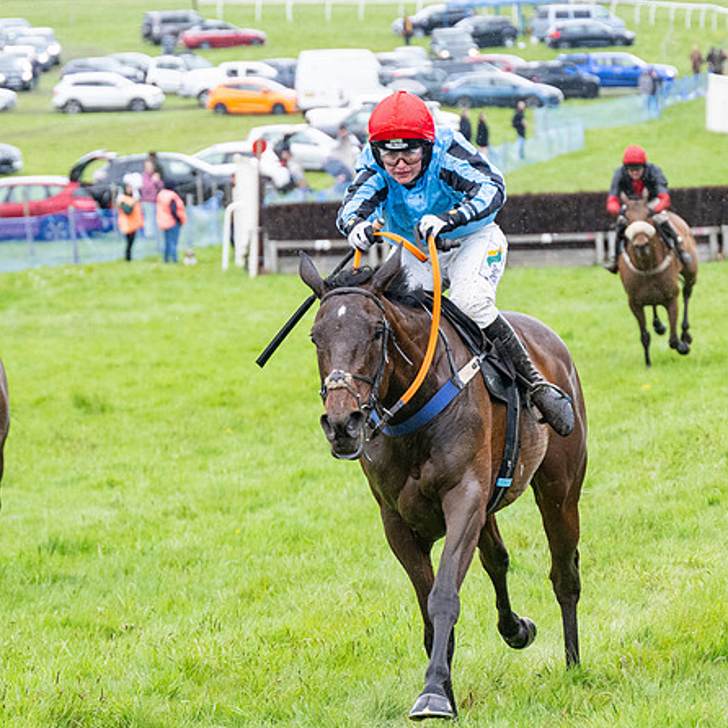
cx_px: 435
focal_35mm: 215
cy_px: 317
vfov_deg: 8.1
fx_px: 5116
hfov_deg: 8.1
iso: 1000
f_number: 4
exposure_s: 1/1000
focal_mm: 98
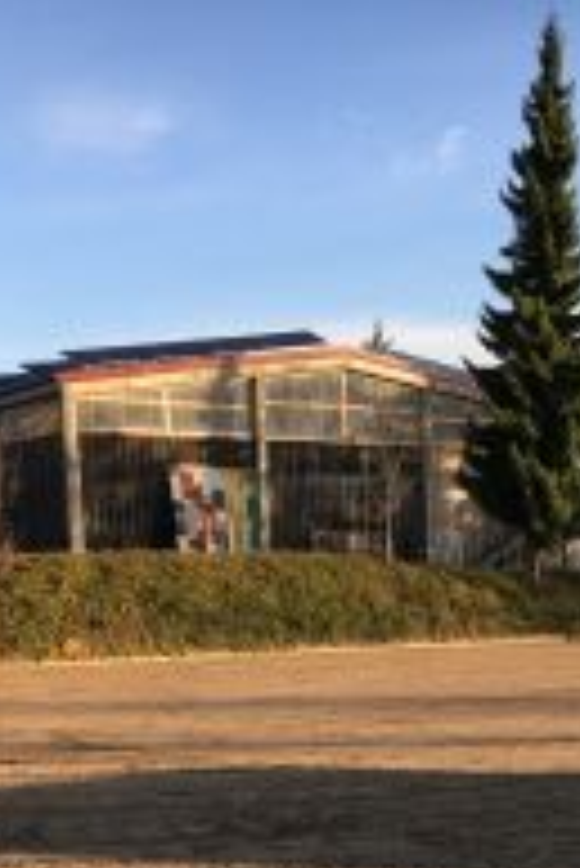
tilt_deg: -11.0
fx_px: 1520
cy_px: 830
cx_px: 441
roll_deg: +1.1
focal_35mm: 63
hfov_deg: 21.4
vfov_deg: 30.1
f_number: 2.2
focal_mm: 4.15
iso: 25
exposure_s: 1/516
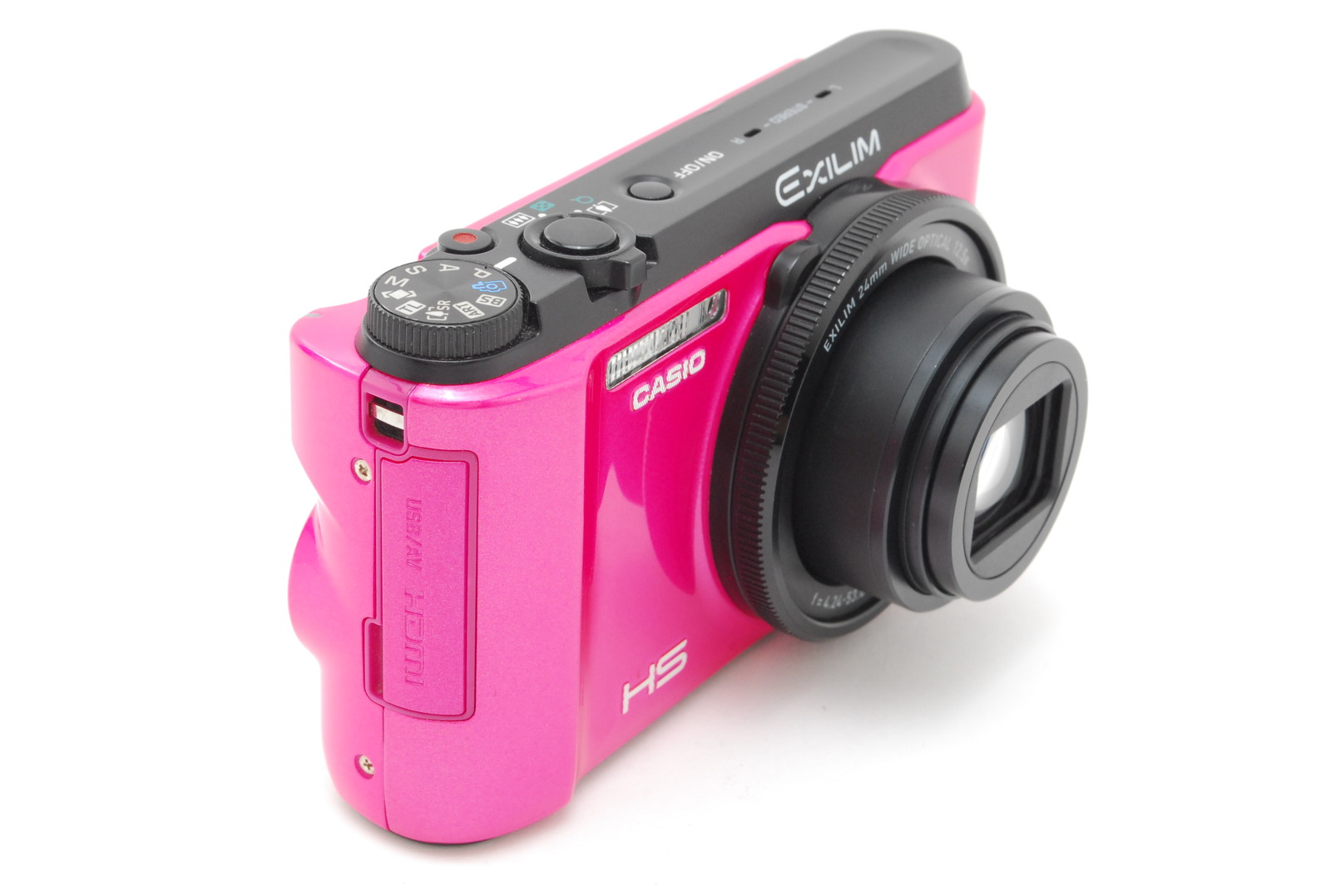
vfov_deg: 16.6
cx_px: 666
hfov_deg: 24.6
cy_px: 446
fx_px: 3054
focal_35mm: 82
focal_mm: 55
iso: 500
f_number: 14
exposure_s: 1/100
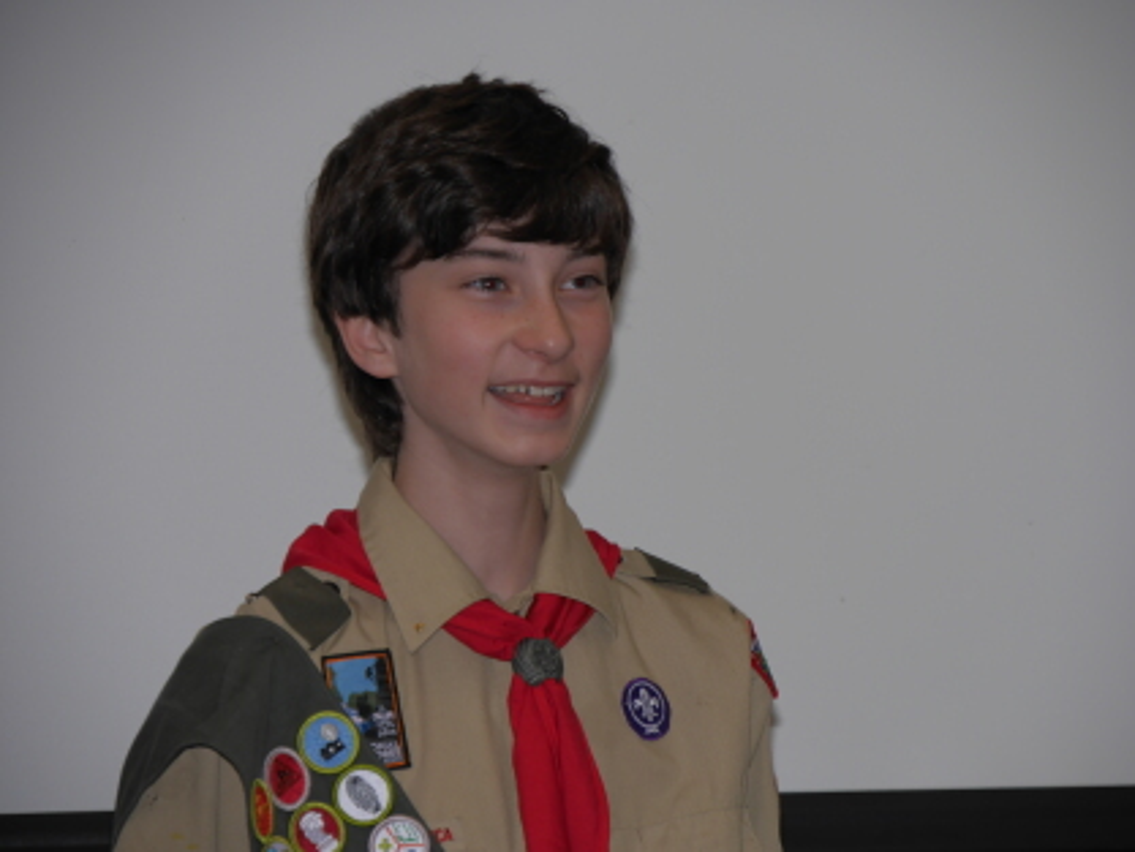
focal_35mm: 194
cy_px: 426
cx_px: 568
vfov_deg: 7.7
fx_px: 6363
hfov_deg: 10.2
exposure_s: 1/125
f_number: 5.4
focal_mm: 97
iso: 200
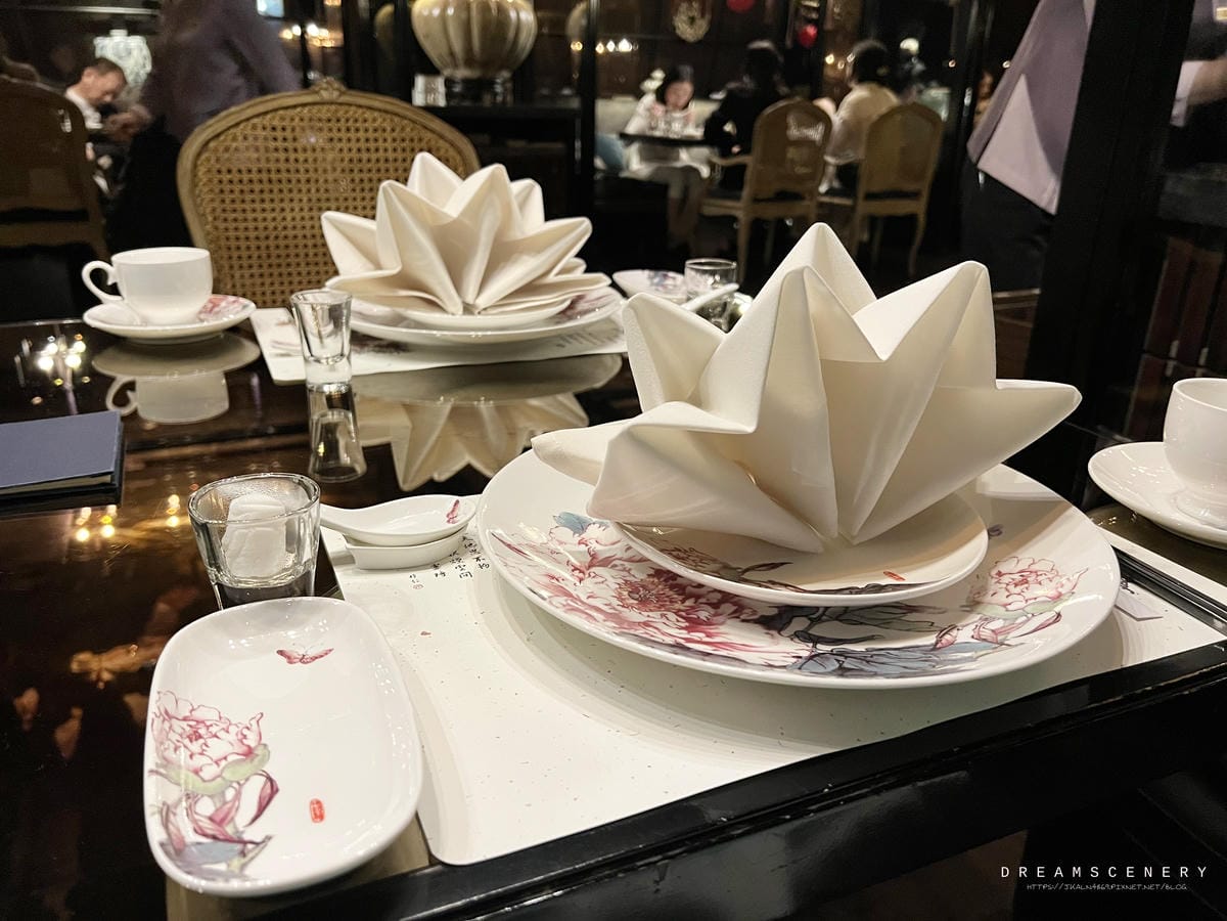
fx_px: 922
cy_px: 460
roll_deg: -1.3
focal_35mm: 26
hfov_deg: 67.3
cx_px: 614
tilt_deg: -21.1
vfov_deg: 53.1
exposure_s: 1/60
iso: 500
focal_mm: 5.7
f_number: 1.5
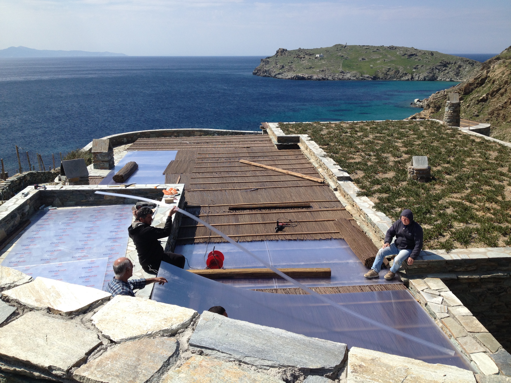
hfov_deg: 52.6
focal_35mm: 35
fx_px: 517
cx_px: 256
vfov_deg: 40.7
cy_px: 192
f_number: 2.4
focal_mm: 4.28
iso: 50
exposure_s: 1/2123
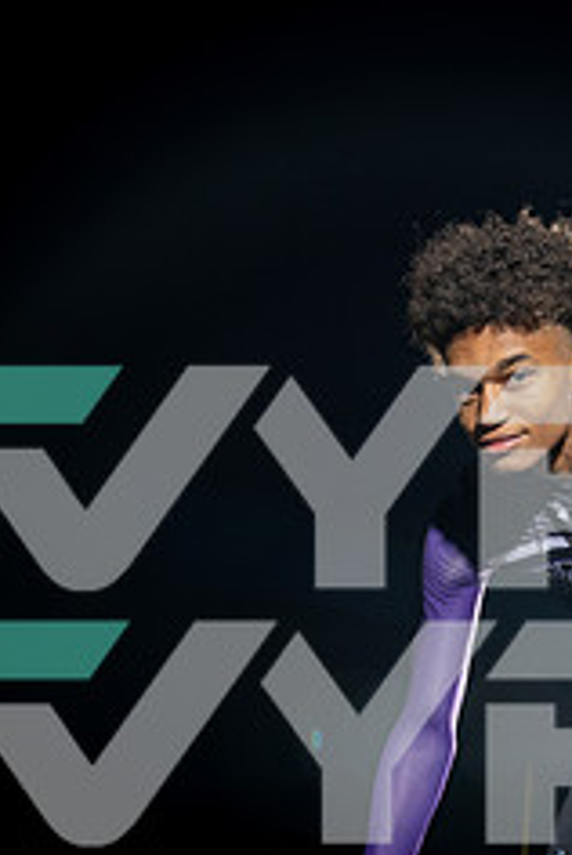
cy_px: 735
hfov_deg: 22.8
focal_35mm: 59
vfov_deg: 32.5
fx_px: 1402
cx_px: 445
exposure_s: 1/250
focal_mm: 31
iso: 320
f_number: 4.5
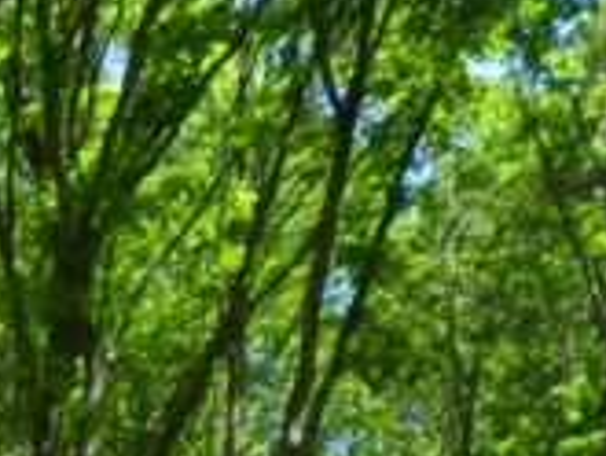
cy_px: 1074
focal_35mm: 170
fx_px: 2978
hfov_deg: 11.0
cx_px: -382
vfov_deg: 8.1
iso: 64
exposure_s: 1/160
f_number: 3.8
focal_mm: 6.2
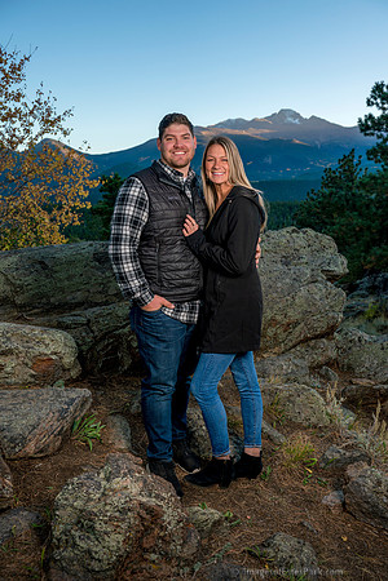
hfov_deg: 37.9
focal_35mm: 35
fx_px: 566
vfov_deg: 54.4
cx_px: 194
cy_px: 290
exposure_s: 1/160
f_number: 4.5
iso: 100
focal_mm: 35
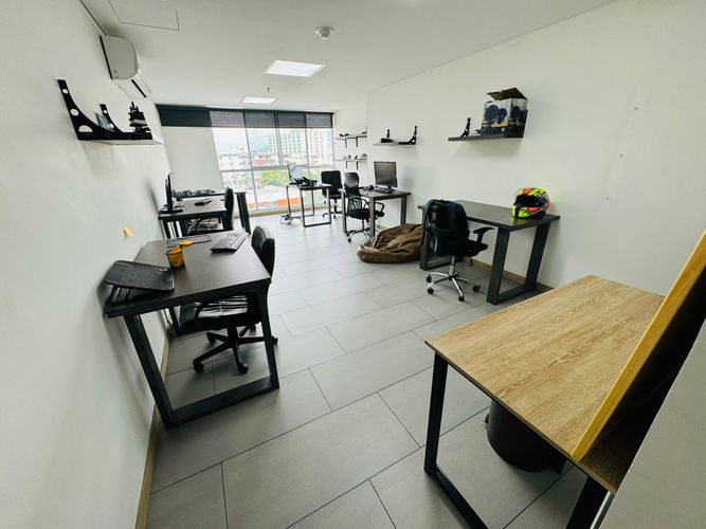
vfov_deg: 85.7
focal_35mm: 14
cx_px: 353
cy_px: 264
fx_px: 285
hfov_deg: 102.1
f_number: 2.2
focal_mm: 2.22
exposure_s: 1/120
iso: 50
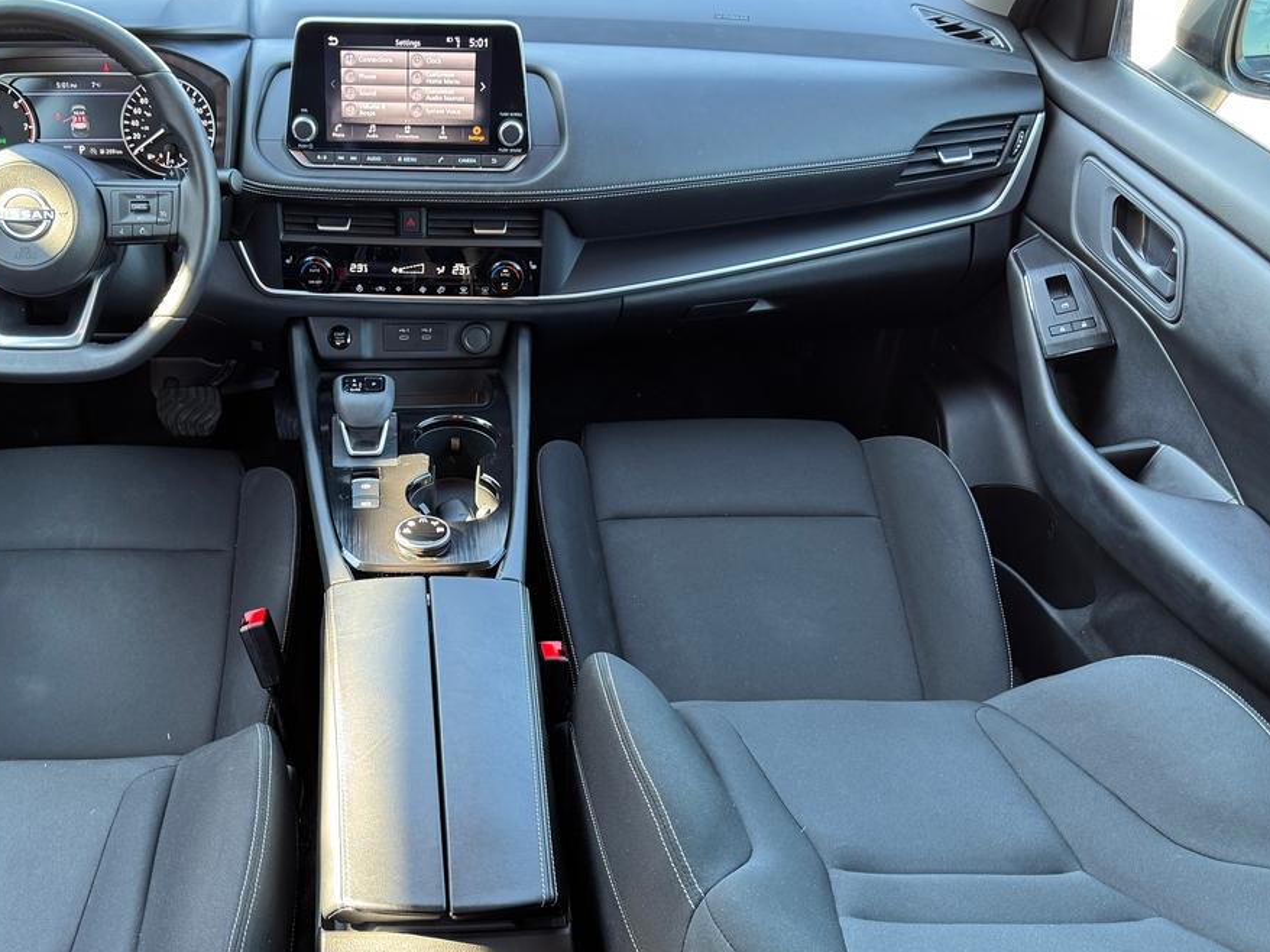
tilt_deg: -40.8
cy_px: 571
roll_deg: -0.7
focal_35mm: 35
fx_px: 1284
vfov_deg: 40.5
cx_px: 422
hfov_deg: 51.6
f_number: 1.78
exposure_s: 1/62
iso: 200
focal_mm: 6.76
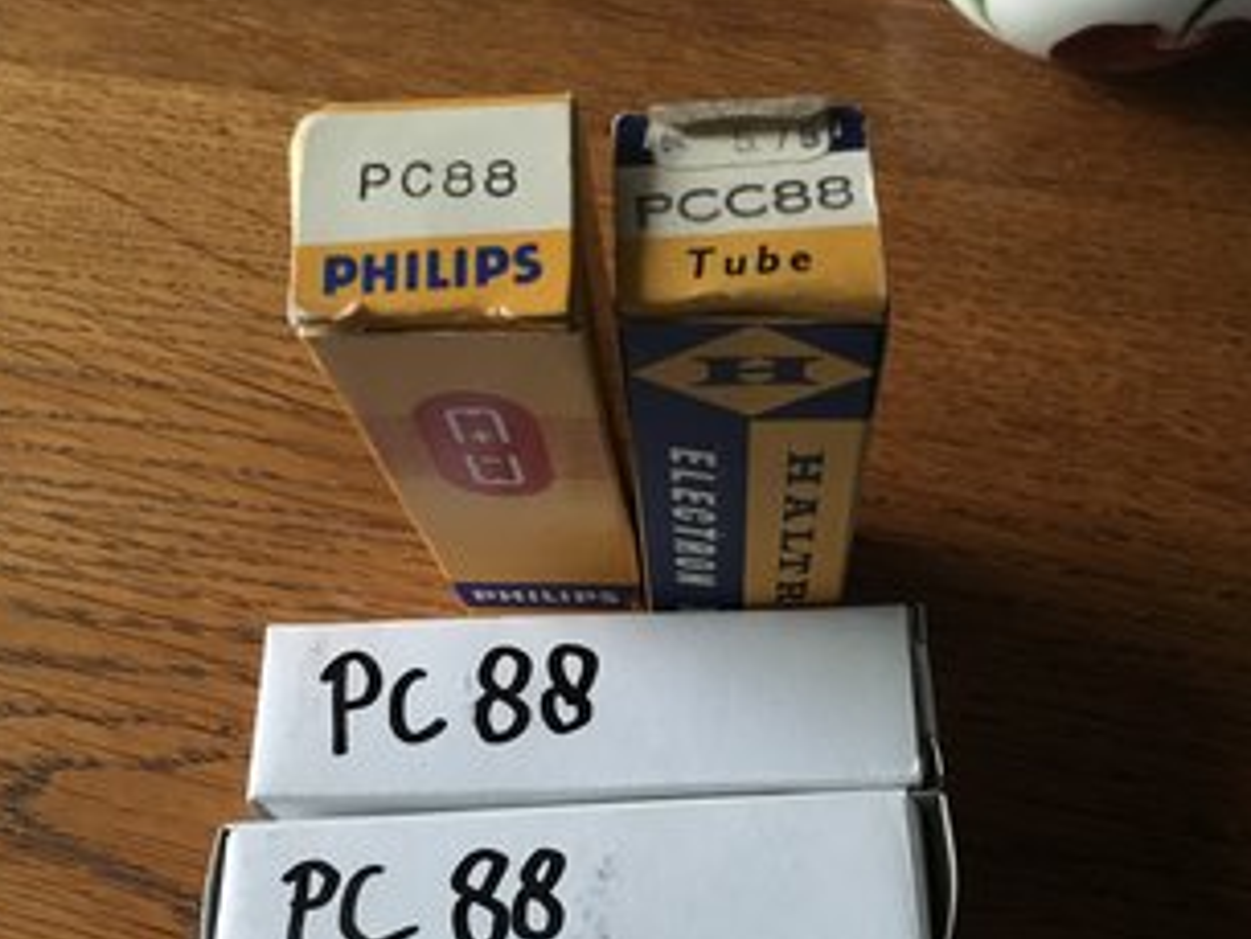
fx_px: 1374
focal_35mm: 38
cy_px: 599
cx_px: 697
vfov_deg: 37.5
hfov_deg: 48.9
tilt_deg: -63.1
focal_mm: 4.15
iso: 250
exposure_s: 1/17
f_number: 2.2
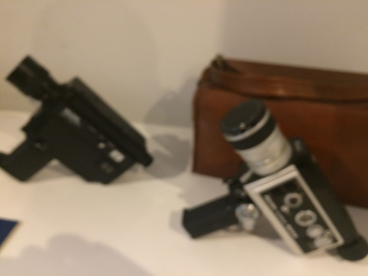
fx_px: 308
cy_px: 138
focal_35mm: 29
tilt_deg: -33.2
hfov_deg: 61.7
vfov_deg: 48.2
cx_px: 184
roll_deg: -4.0
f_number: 2.2
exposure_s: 1/33
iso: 320
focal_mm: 4.15
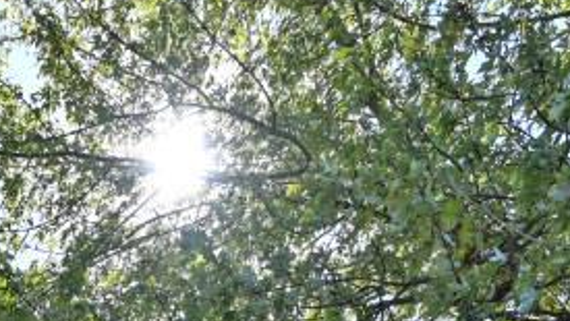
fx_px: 1210
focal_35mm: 80
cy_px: 1004
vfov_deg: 10.2
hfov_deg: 26.1
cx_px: 118
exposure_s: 1/320
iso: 100
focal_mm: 14
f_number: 6.3
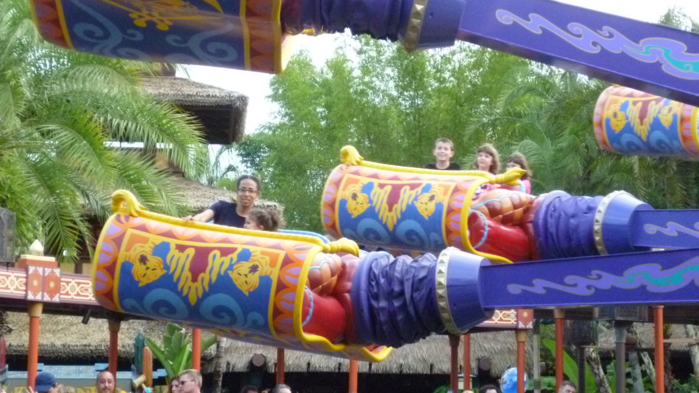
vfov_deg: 11.8
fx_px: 1909
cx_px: 349
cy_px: 183
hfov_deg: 20.7
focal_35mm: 103
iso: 800
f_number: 5.4
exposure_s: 1/125
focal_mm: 16.8
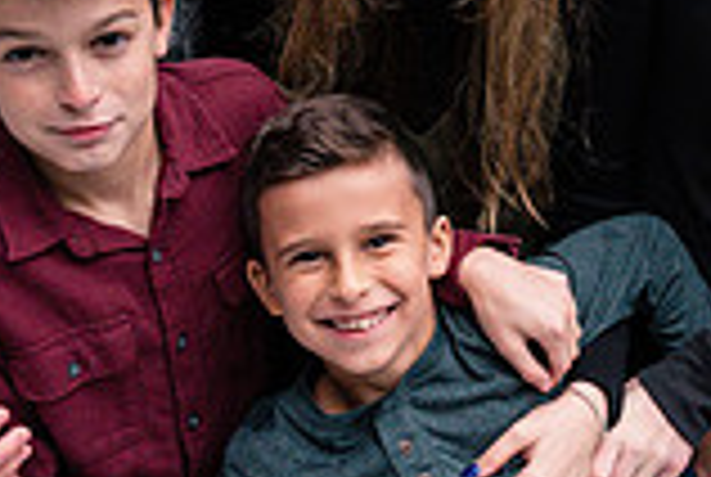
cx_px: 657
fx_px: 1741
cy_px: 79
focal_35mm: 88
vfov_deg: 15.5
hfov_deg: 22.4
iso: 1000
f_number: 7.1
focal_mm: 24
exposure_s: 1/160
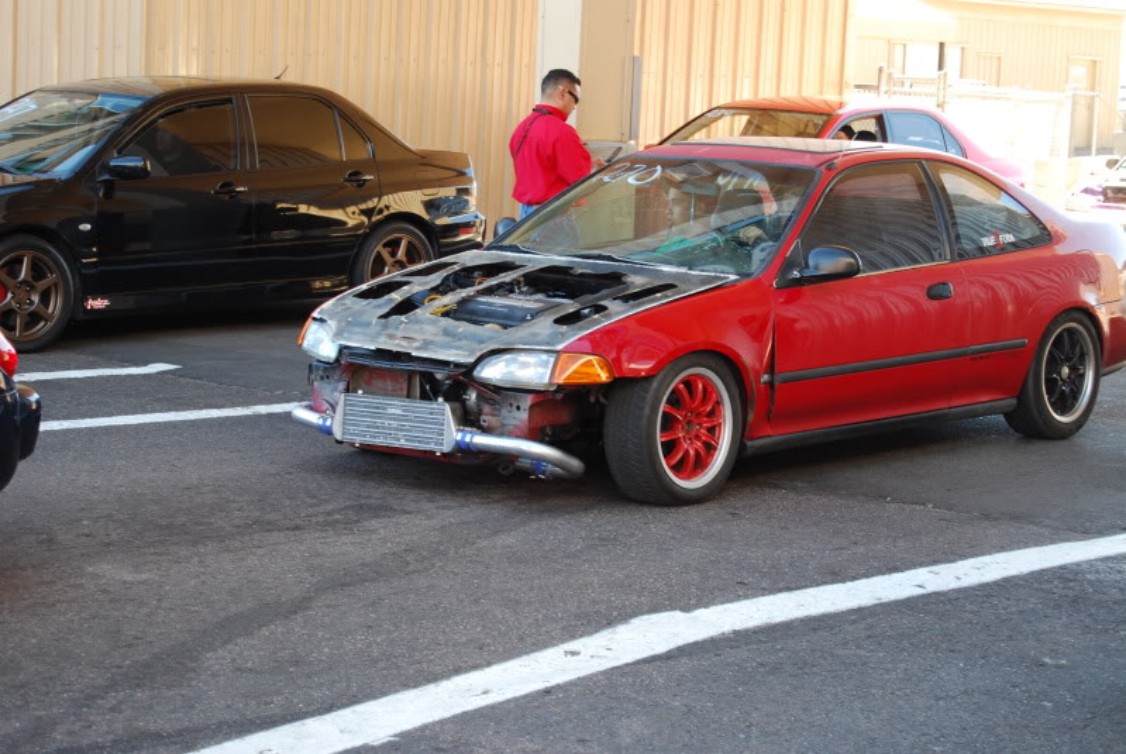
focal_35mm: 82
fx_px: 2584
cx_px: 563
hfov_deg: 24.6
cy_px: 377
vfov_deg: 16.6
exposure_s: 1/40
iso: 200
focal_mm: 55
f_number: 5.6
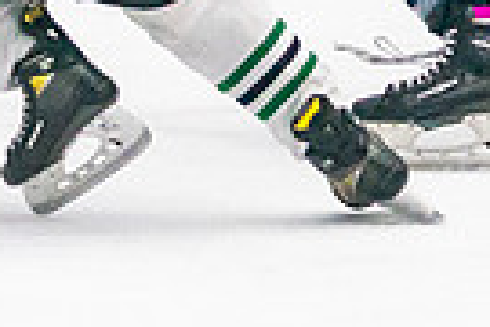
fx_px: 9895
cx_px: 233
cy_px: -149
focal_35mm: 727
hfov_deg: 2.8
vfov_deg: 1.9
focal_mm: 70
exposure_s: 1/1600
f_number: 2.8
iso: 4000
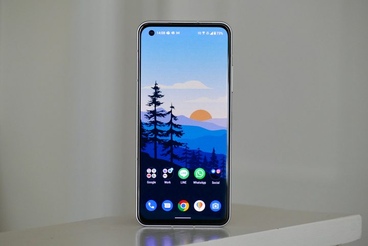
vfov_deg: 5.4
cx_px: 184
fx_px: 2606
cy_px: 123
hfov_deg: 8.1
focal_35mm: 255
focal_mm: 92.88
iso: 1000
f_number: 4
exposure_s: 1/100
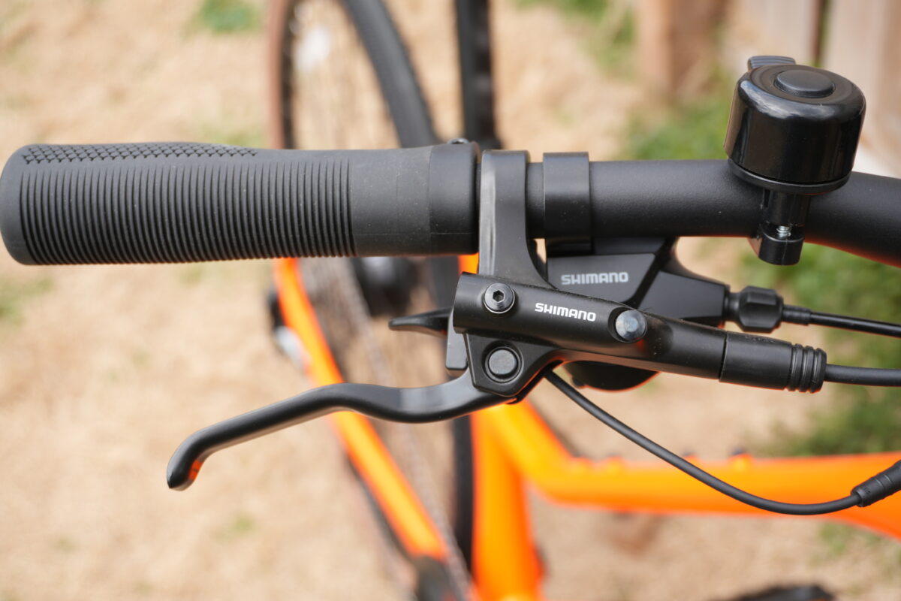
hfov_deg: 37.9
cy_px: 300
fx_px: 1314
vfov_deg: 25.8
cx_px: 450
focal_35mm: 52
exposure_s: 1/125
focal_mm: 35
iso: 200
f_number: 5.6
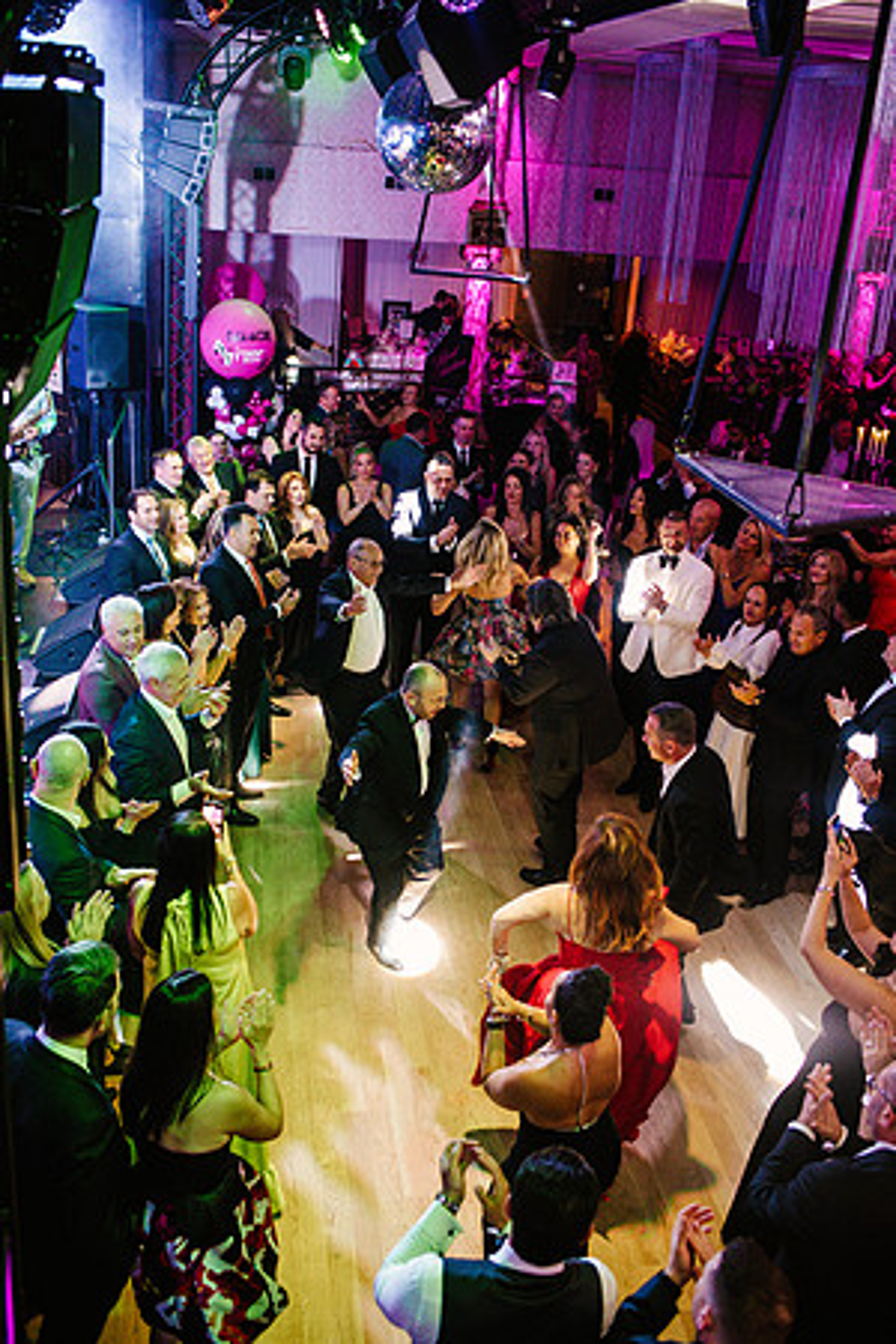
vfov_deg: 54.4
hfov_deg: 37.9
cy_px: 672
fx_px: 1307
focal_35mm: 35
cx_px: 448
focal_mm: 35
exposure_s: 1/200
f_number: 2.8
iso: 2500
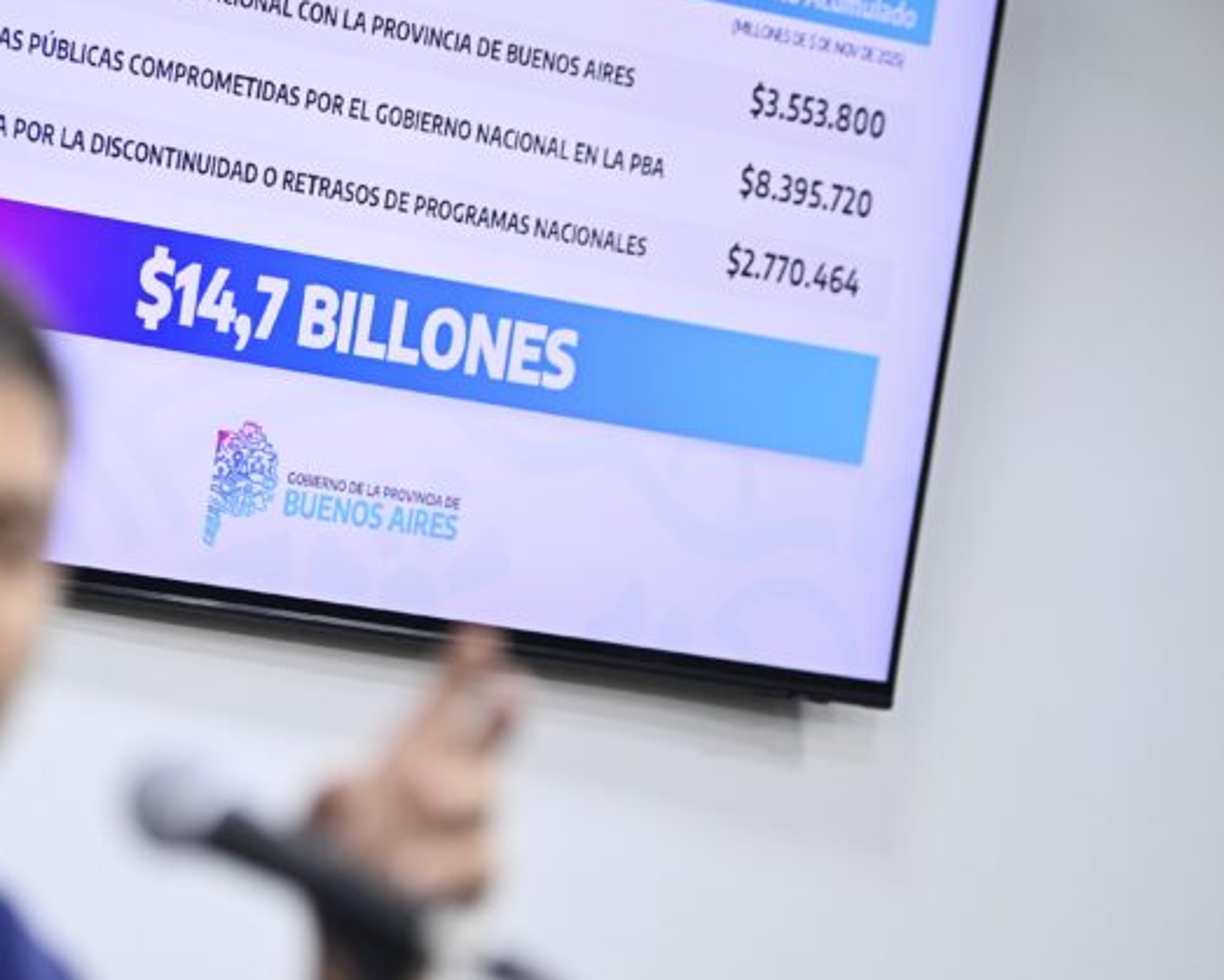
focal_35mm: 248
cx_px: 248
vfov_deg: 6.2
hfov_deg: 7.8
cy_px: 679
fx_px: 8989
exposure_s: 1/250
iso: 800
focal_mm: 135
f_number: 2.8
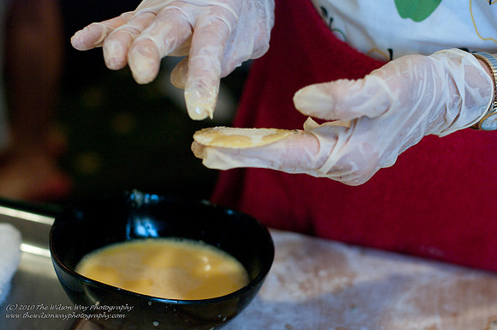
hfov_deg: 27.0
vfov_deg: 18.1
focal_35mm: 75
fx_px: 1034
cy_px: 165
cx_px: 248
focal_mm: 50
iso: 800
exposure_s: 1/180
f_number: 2.8
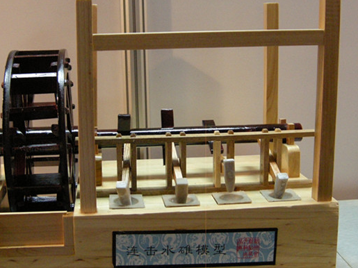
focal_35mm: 44
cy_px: 144
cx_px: 137
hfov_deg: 42.7
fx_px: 455
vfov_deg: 32.8
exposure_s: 1/31.6
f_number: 2.7
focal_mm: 7.5
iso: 400
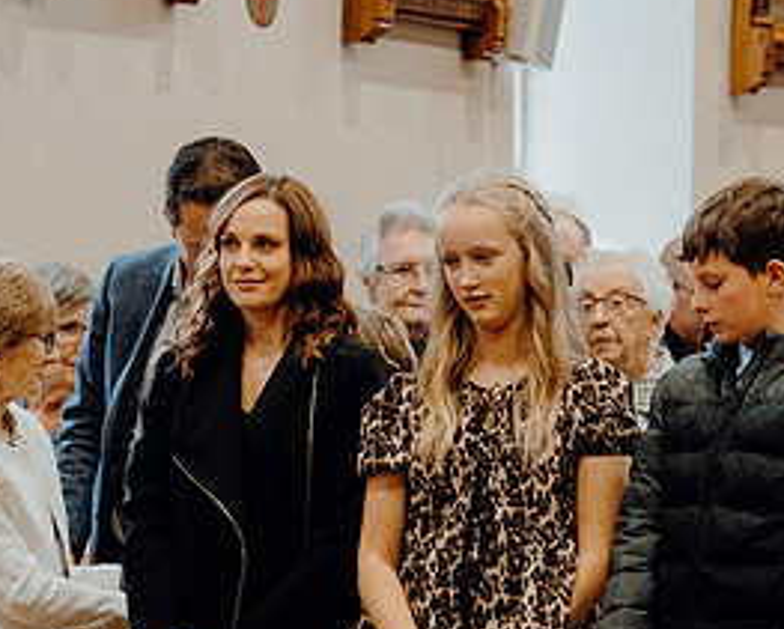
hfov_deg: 8.9
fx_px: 5041
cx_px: 510
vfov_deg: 7.1
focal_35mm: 217
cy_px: 458
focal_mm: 70
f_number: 3.5
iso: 4000
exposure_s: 1/160
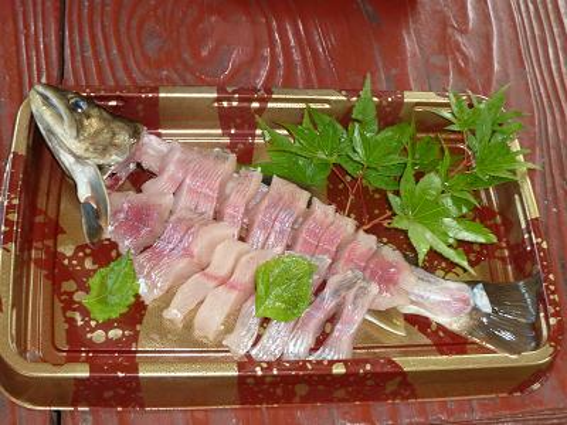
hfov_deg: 34.9
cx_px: 284
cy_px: 212
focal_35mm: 55
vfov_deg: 26.6
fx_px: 901
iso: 200
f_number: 3.9
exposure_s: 1/30
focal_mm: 9.1
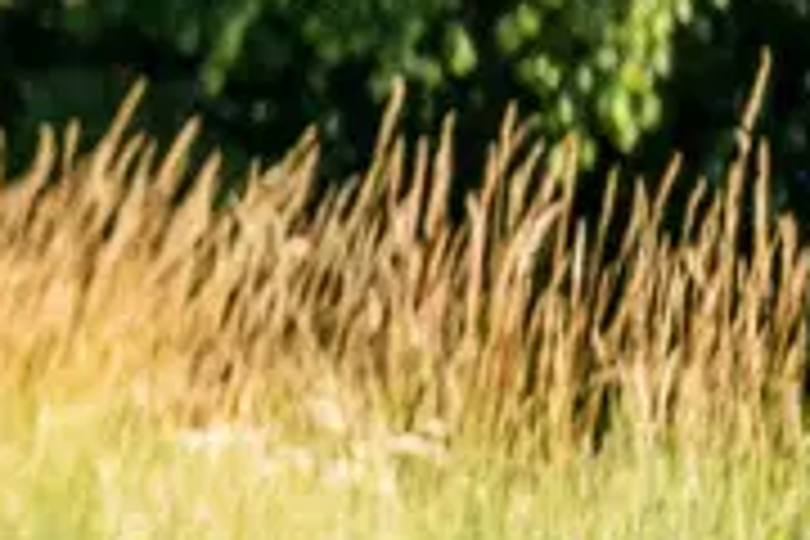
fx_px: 17526
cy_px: -81
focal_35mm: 779
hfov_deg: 2.6
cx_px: -1552
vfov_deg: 1.8
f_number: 2.8
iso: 400
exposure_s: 1/1250
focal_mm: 117
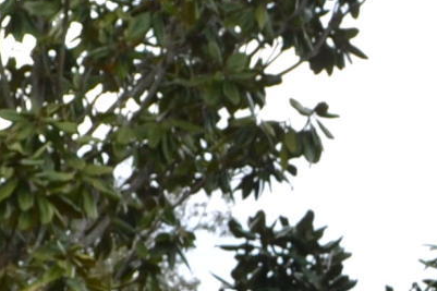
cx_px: 517
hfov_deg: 10.0
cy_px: 648
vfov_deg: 6.5
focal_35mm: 202
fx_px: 2451
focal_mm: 18
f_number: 5.6
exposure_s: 1/125
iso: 140
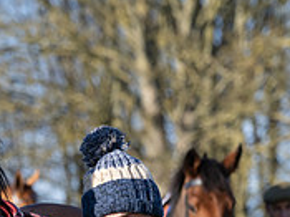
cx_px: 55
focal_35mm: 478
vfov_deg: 3.1
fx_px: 4002
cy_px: 277
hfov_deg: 4.1
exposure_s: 1/1250
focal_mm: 150
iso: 400
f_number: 5
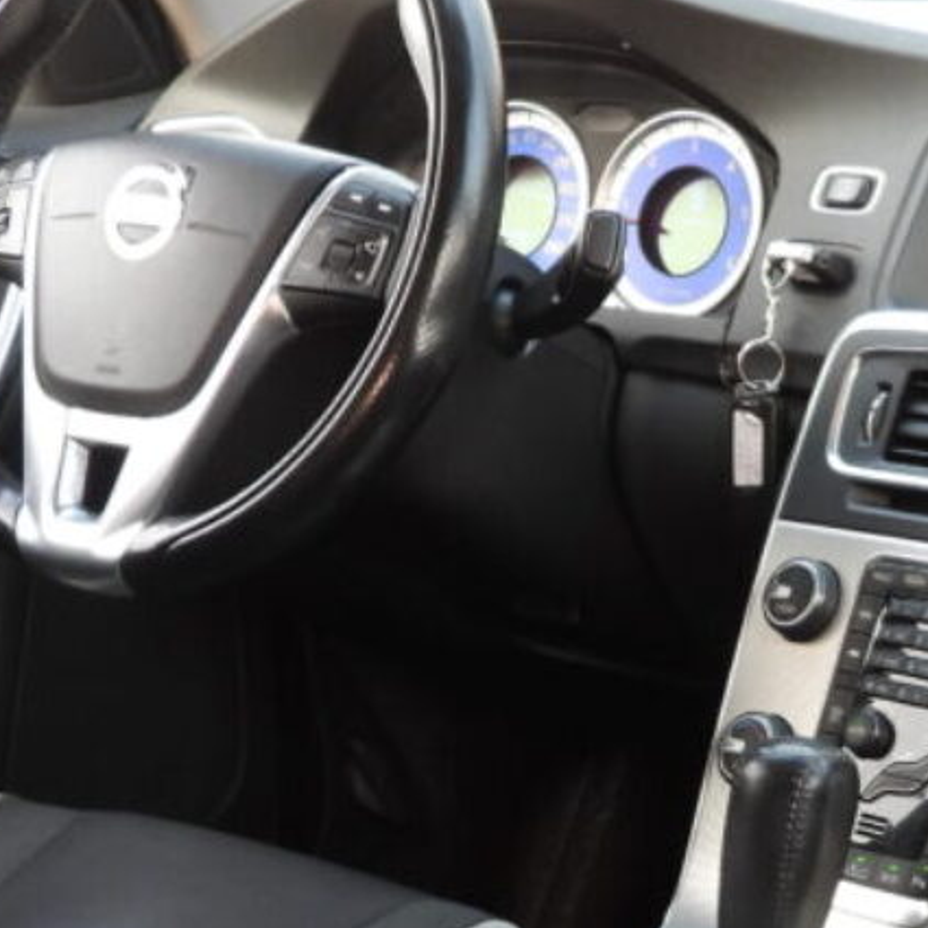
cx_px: 878
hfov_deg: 21.1
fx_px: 2426
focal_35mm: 80
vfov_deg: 20.5
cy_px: 1059
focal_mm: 4.3
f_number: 2.8
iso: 100
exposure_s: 1/30
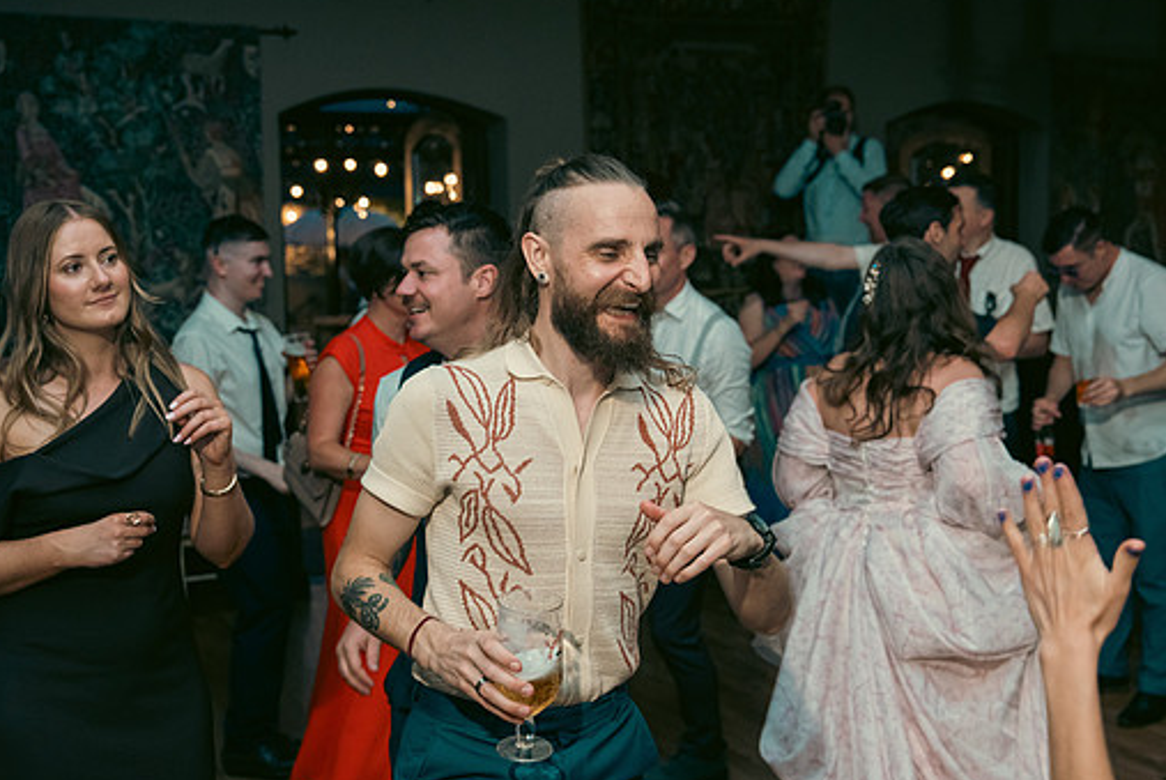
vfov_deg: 28.1
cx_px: 600
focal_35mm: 48
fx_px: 1556
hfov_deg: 41.1
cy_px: 411
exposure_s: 1/160
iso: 2500
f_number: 3.5
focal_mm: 42
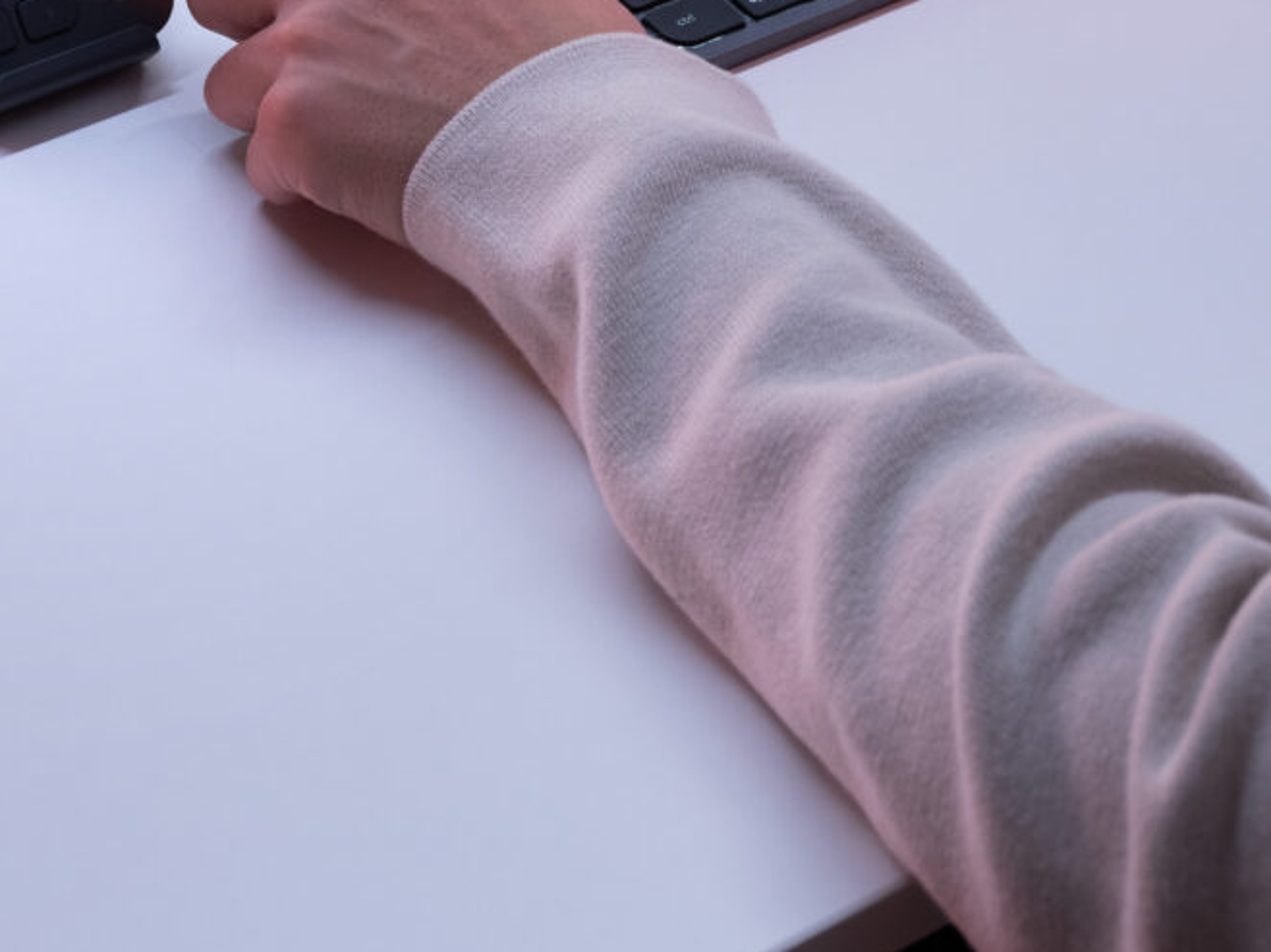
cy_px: -276
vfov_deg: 10.6
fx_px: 5028
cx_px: 338
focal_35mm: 137
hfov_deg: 14.4
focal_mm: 55.5
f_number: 5.6
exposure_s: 1/10
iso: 500
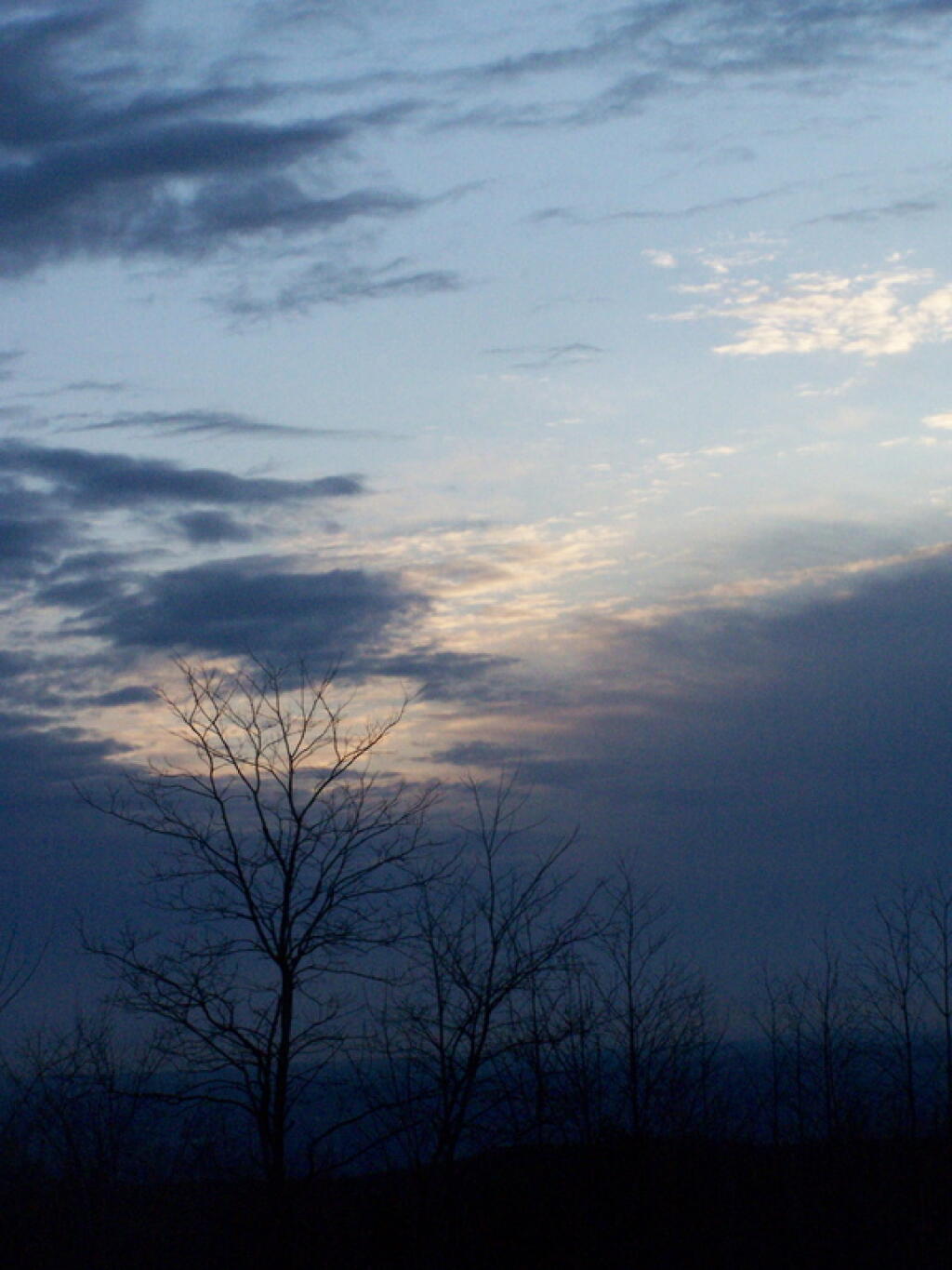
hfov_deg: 14.1
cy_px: 635
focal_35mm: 105
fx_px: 3850
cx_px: 476
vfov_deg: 18.7
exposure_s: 1/800
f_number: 6.3
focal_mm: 17.5
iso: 400
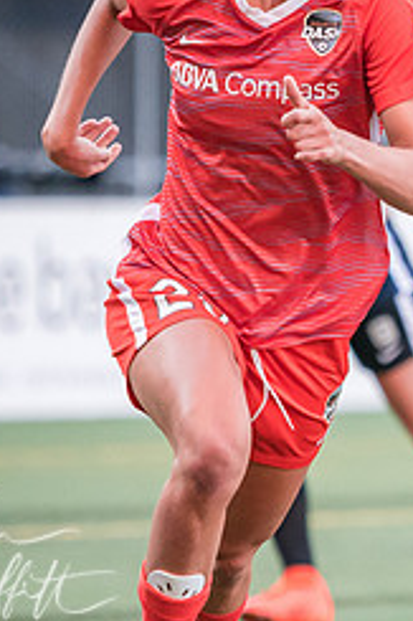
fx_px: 15508
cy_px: 310
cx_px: 625
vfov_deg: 2.3
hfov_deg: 1.5
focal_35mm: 900
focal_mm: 200
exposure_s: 1/2000
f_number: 2.8
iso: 1600
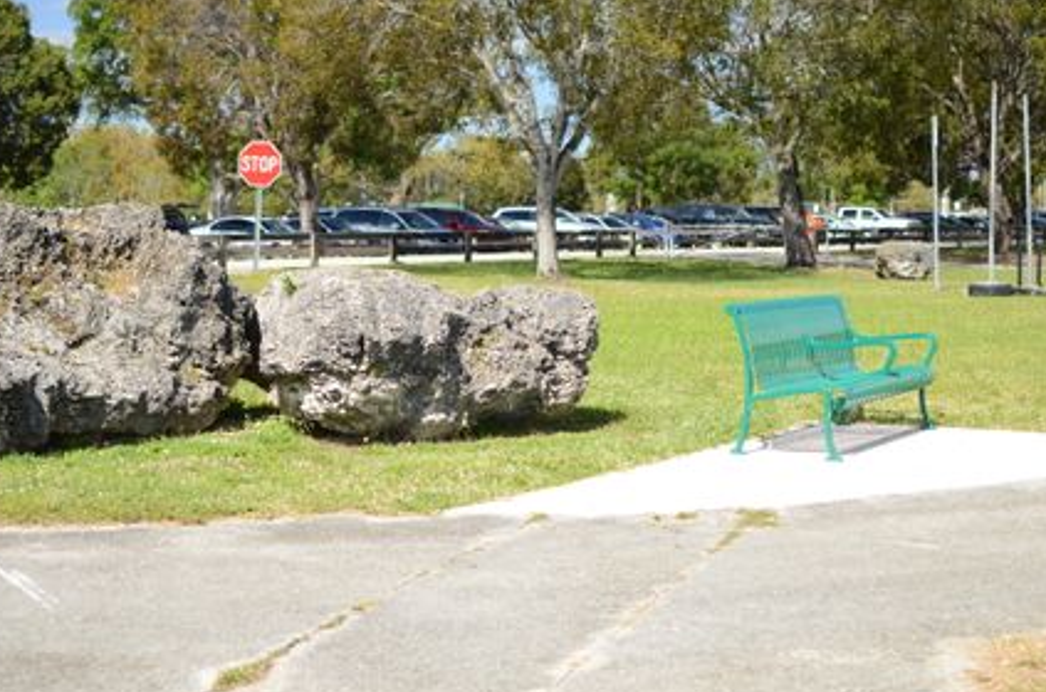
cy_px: 337
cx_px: 477
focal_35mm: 64
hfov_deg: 31.7
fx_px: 1844
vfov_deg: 21.3
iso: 800
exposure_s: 1/5000
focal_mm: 35
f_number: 2.8
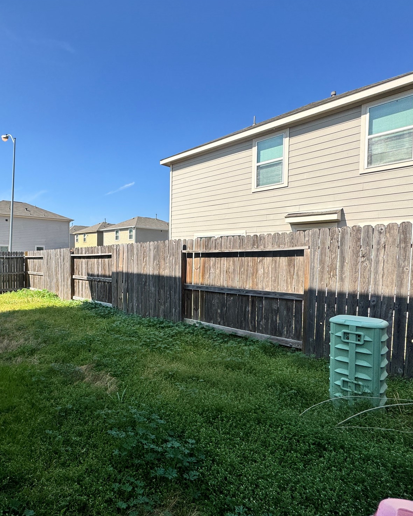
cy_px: 264
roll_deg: -1.0
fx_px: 290
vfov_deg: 83.3
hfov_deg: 67.9
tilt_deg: -3.0
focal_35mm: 19
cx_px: 123
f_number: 2.2
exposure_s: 1/1600
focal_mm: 2.22
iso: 50
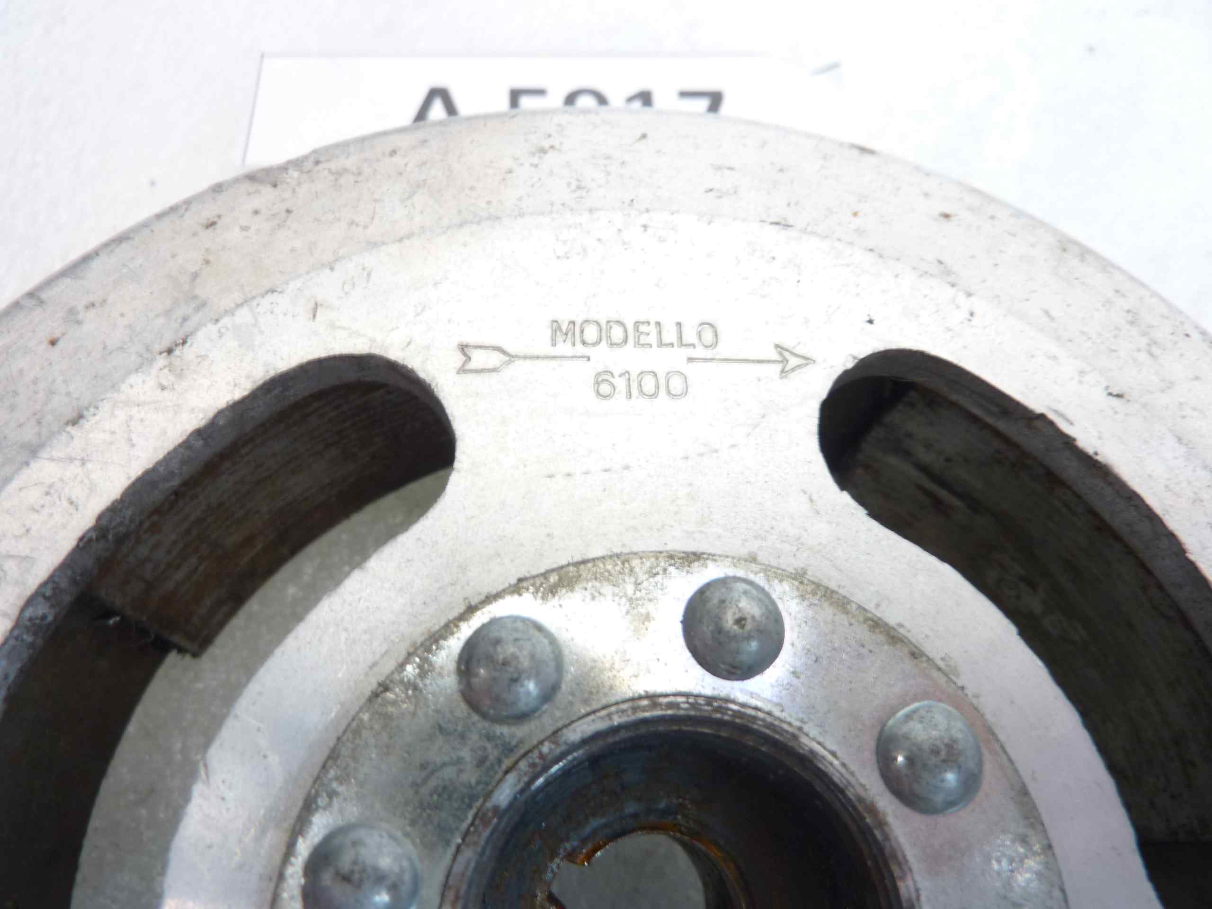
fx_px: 875
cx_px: 606
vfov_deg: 54.9
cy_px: 454
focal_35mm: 25
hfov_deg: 69.4
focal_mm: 4.1
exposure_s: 1/13
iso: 80
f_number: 3.3
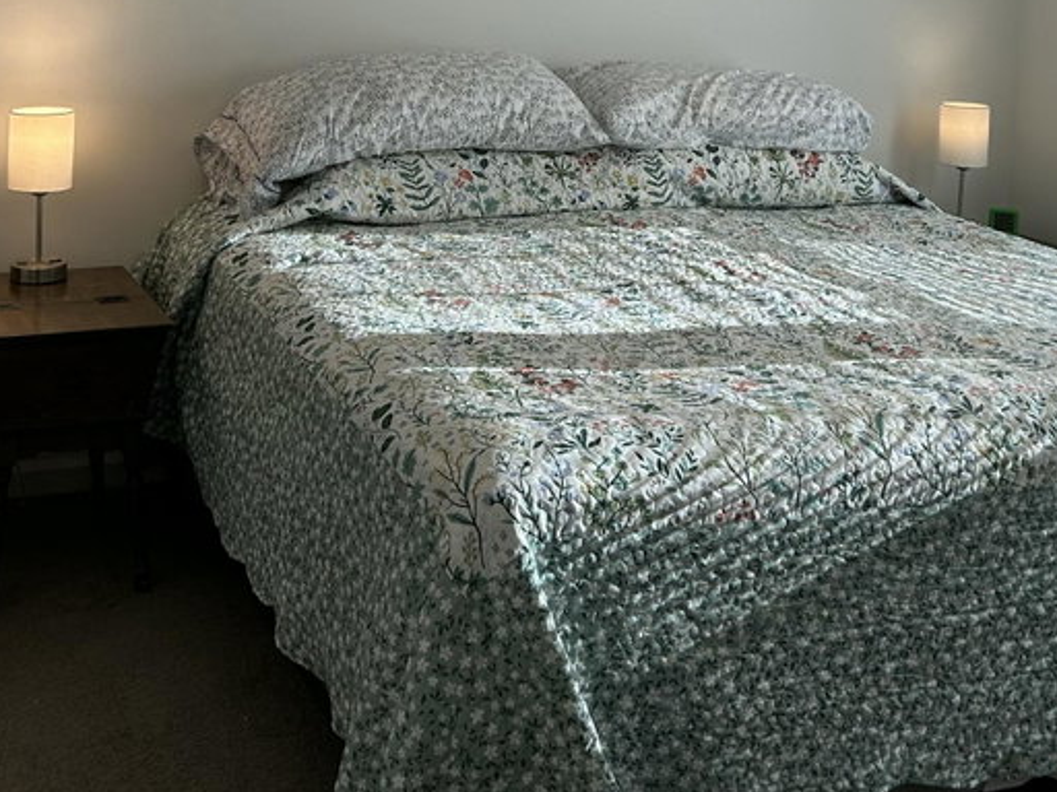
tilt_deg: -3.9
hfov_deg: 36.8
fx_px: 1588
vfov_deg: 26.6
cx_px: 553
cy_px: 4
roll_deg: -3.1
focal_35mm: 52
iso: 40
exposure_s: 1/152
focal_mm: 5.7
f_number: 1.5
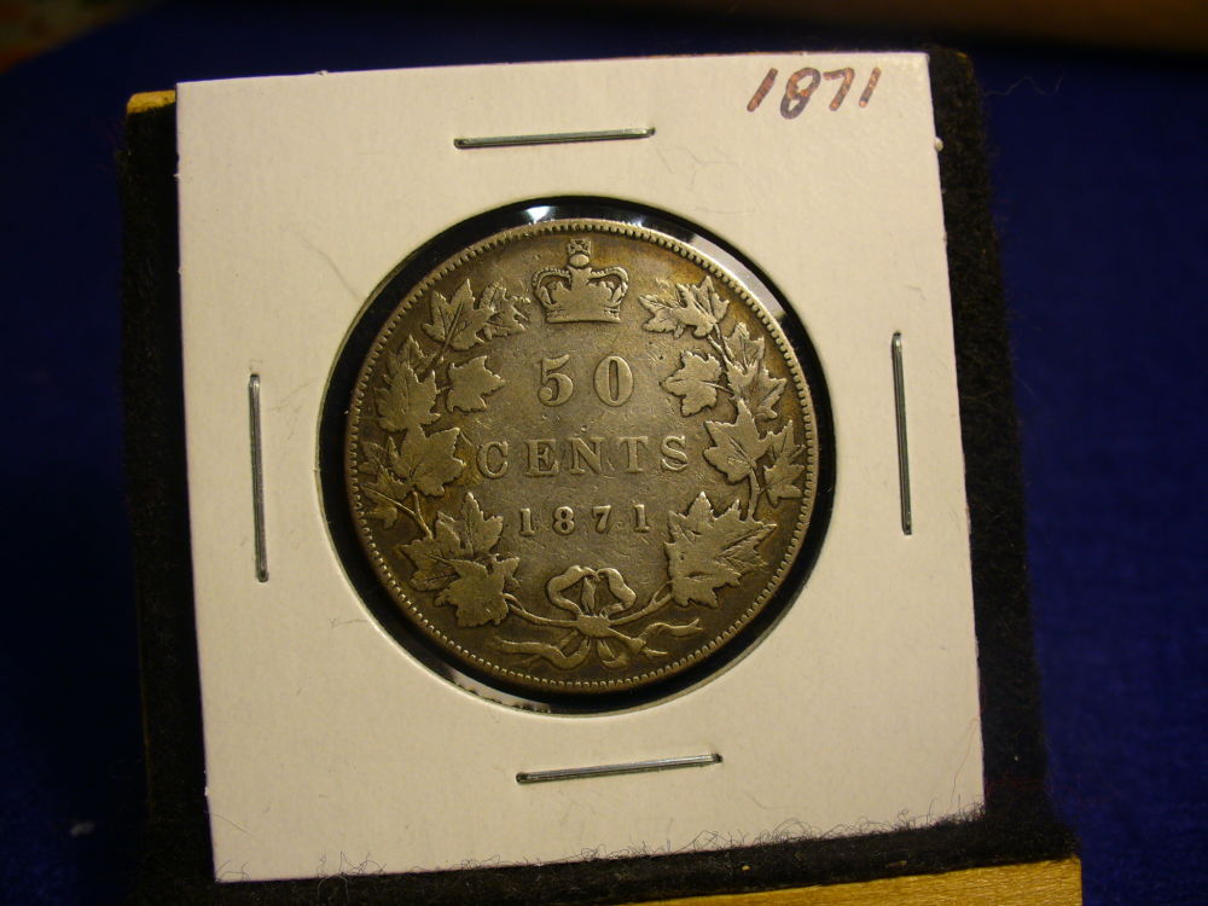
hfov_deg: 50.1
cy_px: 453
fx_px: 1291
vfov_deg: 38.7
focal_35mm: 37
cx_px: 604
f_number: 2.8
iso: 80
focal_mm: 6.1
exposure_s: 1/100
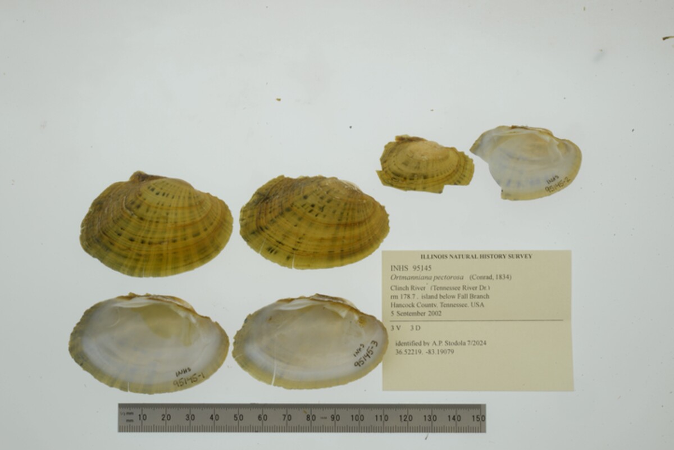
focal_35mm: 60
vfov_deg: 22.6
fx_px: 1124
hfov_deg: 33.4
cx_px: 337
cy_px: 225
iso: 100
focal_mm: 60
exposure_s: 1/10
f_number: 32
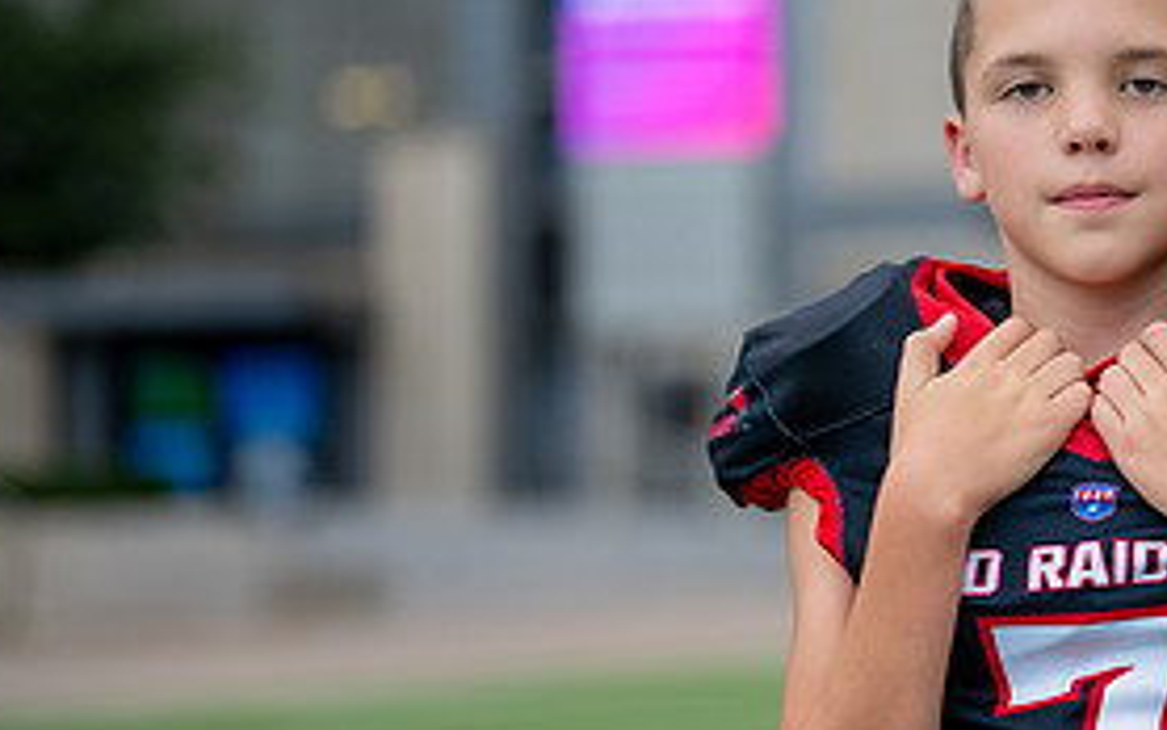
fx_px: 4136
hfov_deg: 15.7
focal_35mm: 130
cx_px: 1202
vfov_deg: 10.1
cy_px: 354
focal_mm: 50
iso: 100
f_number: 1.2
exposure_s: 1/1250
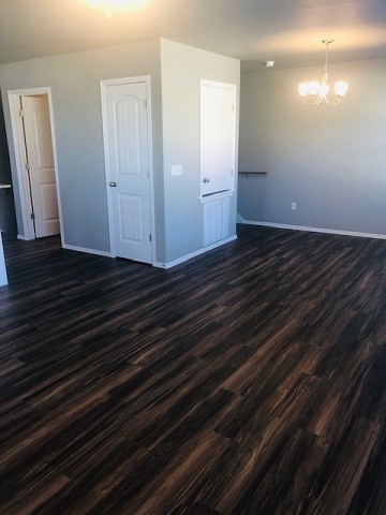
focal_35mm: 28
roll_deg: +0.4
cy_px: 258
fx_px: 416
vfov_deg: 63.4
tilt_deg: -15.6
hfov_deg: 49.7
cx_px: 193
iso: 40
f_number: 1.8
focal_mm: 4
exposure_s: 1/24
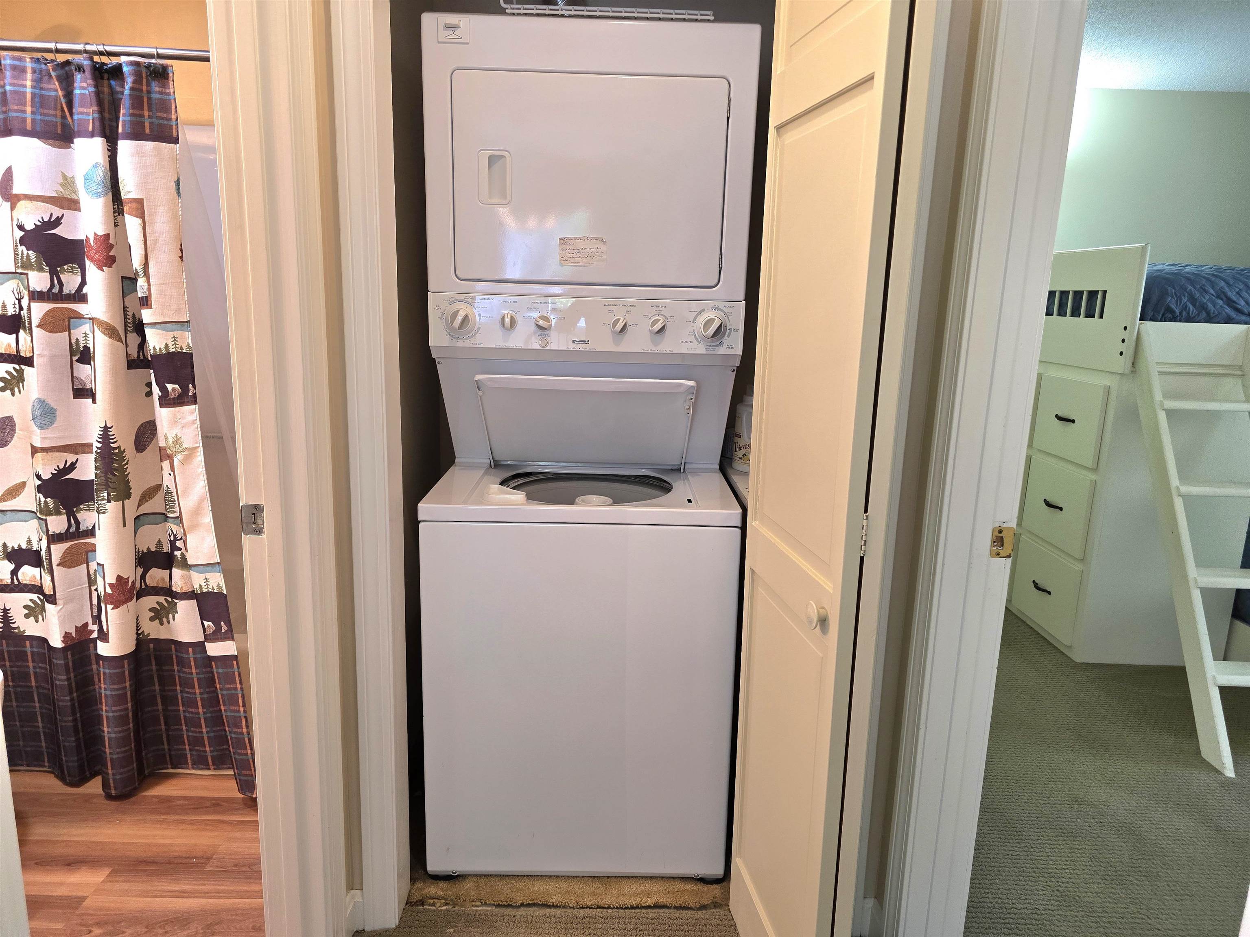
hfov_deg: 73.9
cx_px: 625
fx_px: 831
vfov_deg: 58.9
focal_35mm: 23
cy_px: 468
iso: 320
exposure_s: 1/120
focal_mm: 6.3
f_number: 1.7
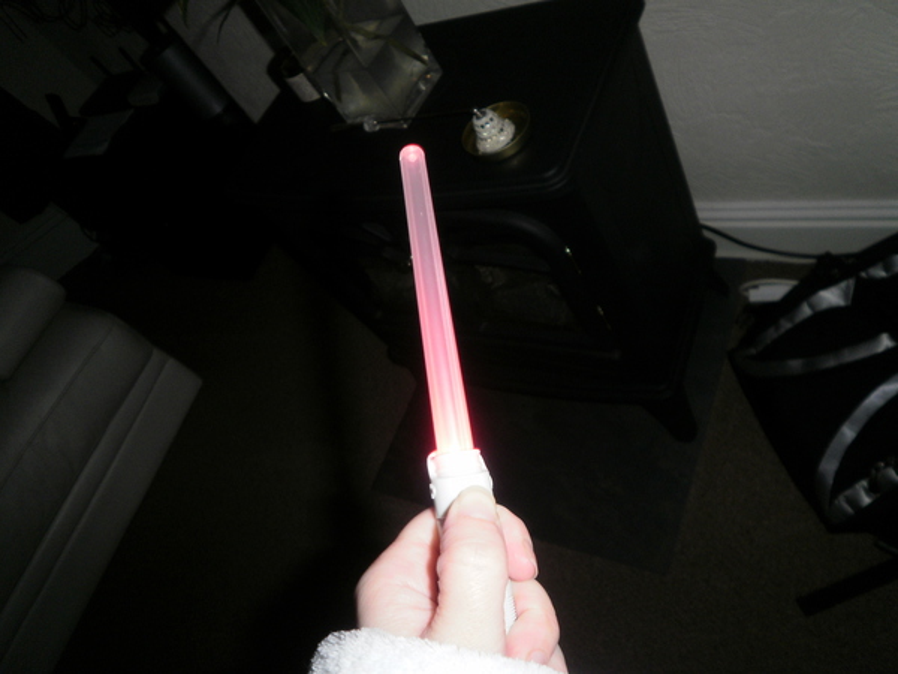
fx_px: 674
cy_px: 337
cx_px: 449
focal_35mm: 26
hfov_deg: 67.3
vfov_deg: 53.1
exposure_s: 1/25
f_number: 2.6
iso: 125
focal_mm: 4.65
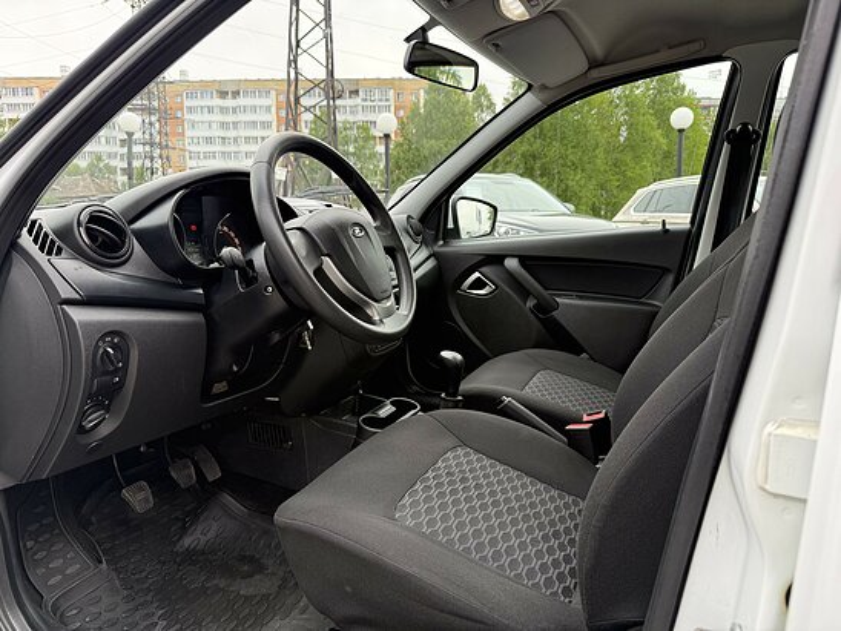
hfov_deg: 71.6
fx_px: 583
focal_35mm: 24
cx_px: 420
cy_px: 316
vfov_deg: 56.8
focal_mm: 6.76
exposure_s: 1/228
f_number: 1.78
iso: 125
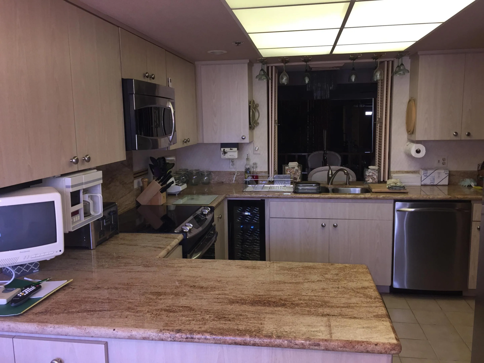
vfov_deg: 48.2
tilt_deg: -7.9
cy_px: 182
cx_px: 242
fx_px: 405
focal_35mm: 29
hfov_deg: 61.7
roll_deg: +0.2
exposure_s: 1/30
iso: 64
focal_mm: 4.15
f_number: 2.2
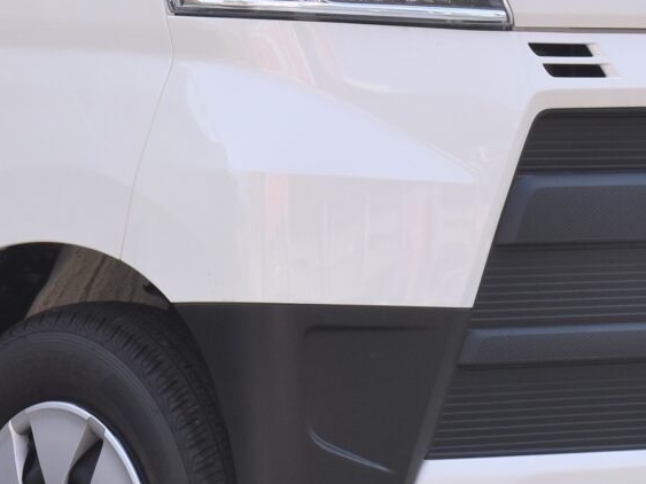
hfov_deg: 6.7
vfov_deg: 5.0
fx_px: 5508
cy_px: -65
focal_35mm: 295
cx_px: 169
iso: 200
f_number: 9
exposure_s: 1/320
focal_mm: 45
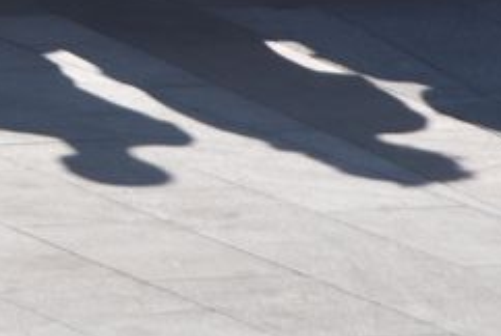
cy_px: -536
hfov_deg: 2.9
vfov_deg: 2.0
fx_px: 9670
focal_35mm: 694
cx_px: -621
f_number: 9
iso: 160
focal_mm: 120
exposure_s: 1/640
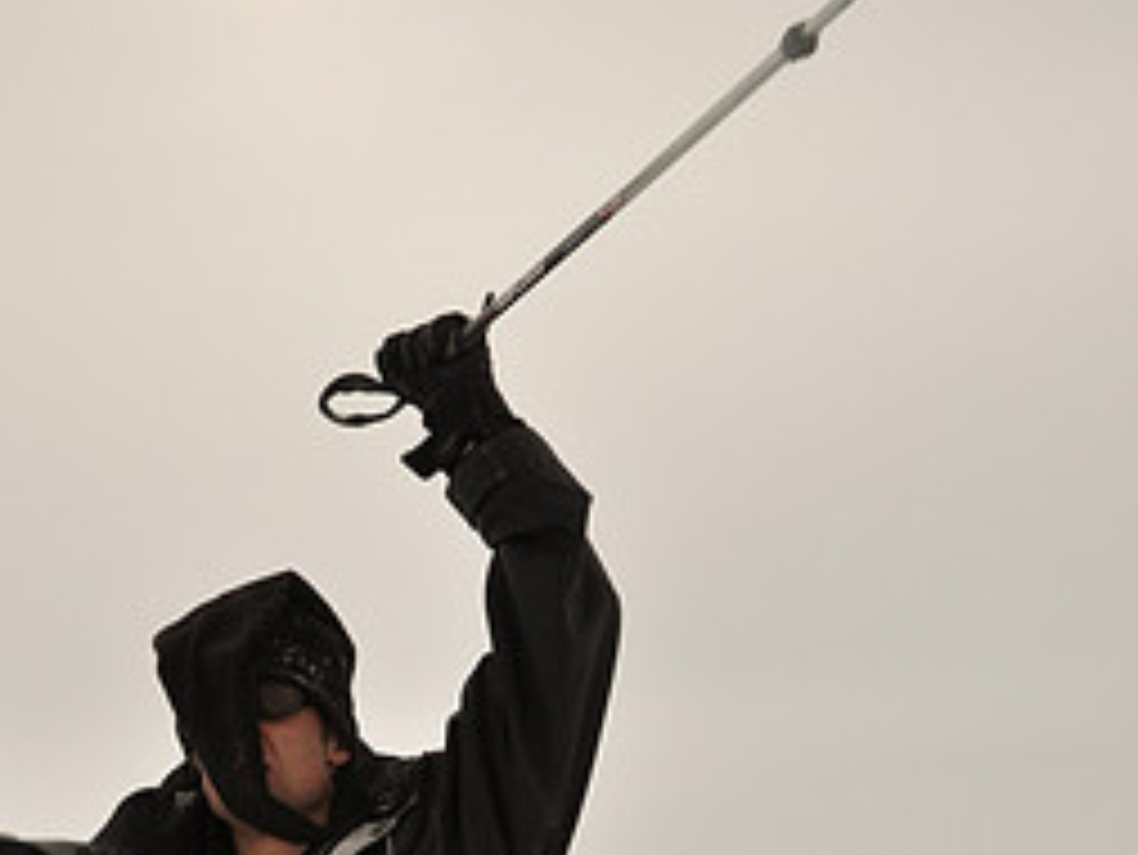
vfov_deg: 21.5
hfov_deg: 29.1
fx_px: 2171
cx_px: 351
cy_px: 853
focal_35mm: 66
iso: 320
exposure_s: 1/250
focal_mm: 20
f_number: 11
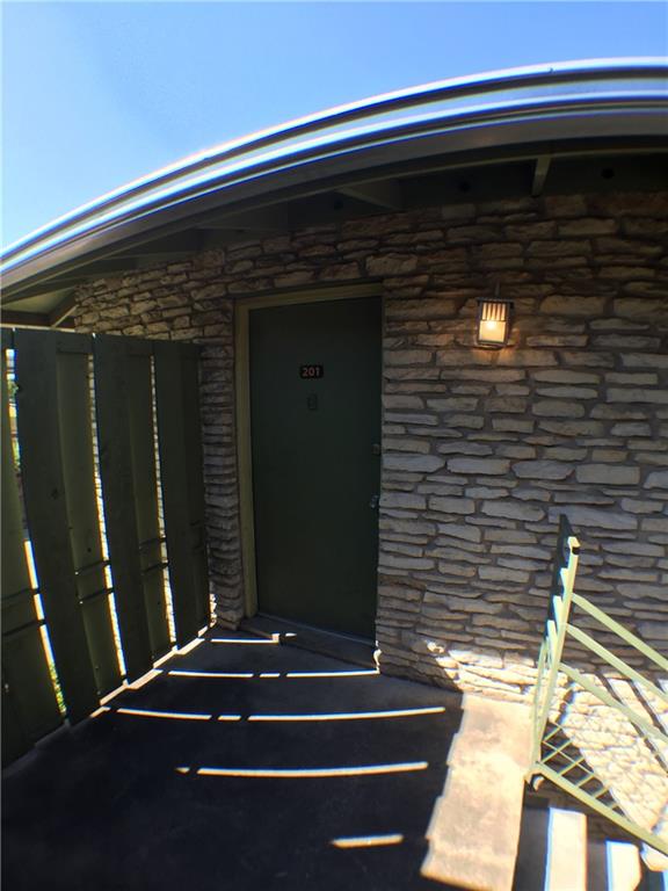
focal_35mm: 29
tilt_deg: -7.1
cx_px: 334
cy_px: 446
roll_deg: +0.7
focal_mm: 4.15
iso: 32
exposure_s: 1/399
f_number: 2.2
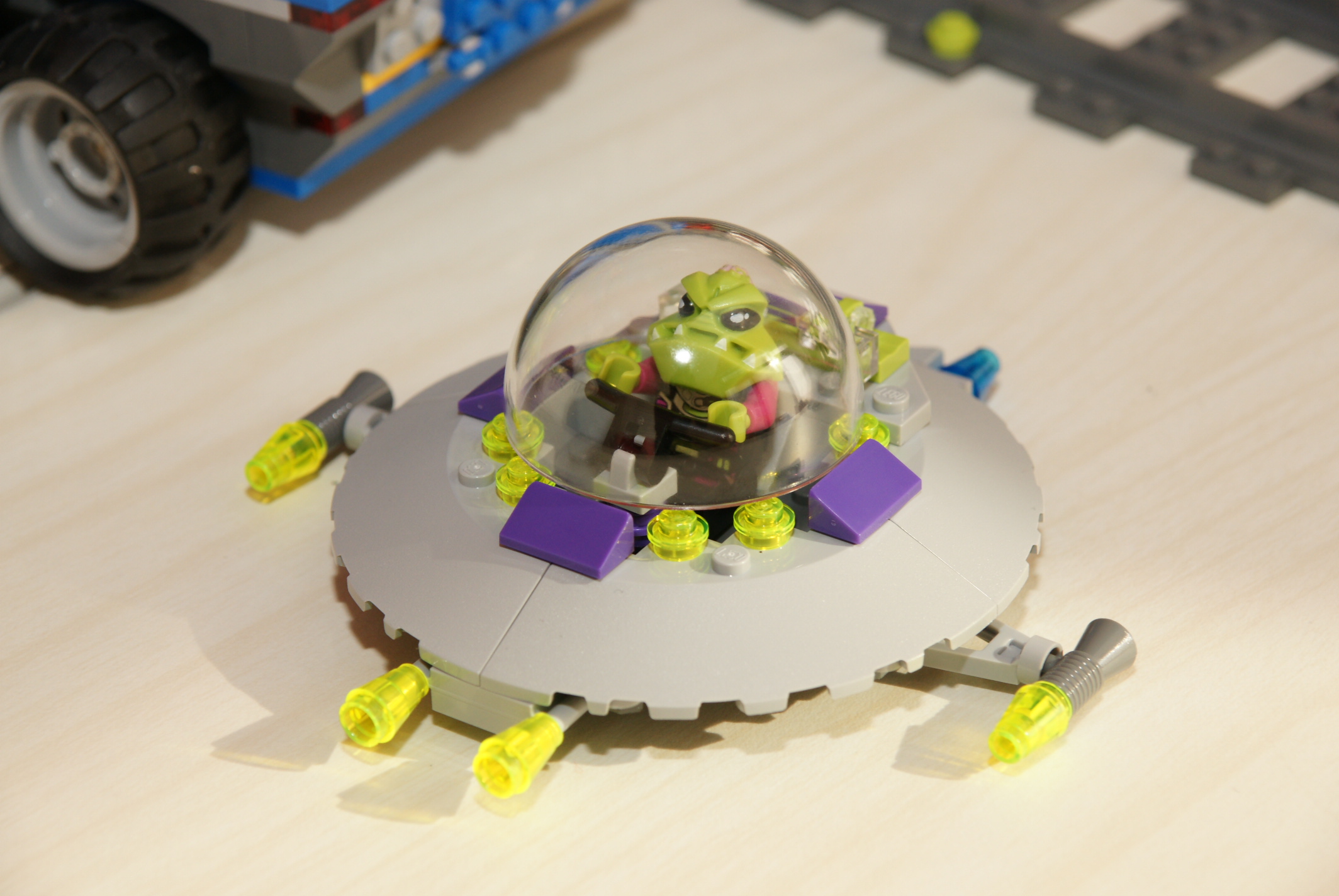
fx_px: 4468
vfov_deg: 11.5
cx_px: 670
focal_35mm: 120
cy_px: 448
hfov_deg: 17.0
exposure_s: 1/100
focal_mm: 80
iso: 400
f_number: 6.3
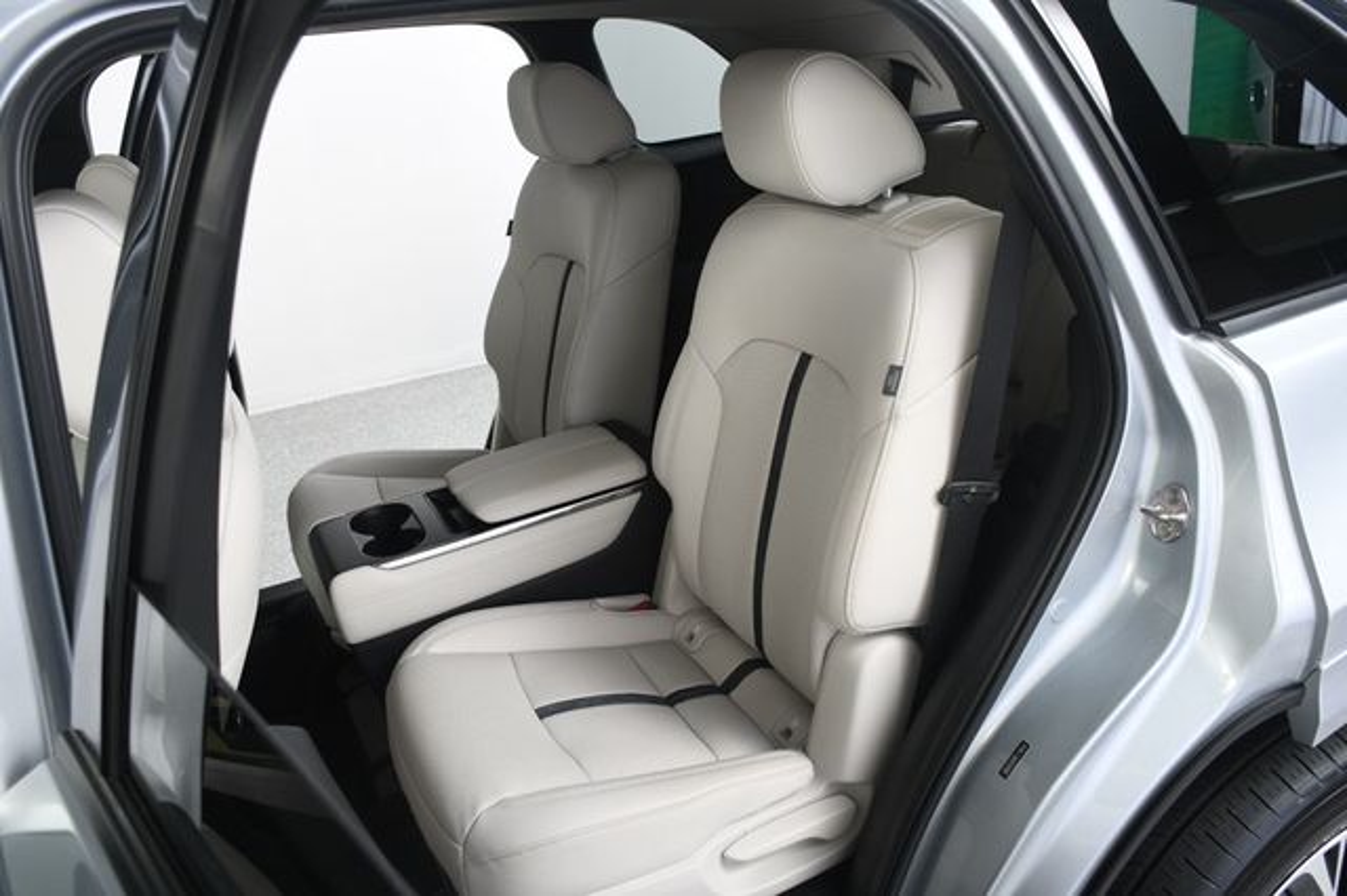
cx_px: 674
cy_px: 448
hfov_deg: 62.0
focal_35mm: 30
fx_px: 1122
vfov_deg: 43.6
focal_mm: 20
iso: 100
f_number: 6.3
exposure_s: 1/160
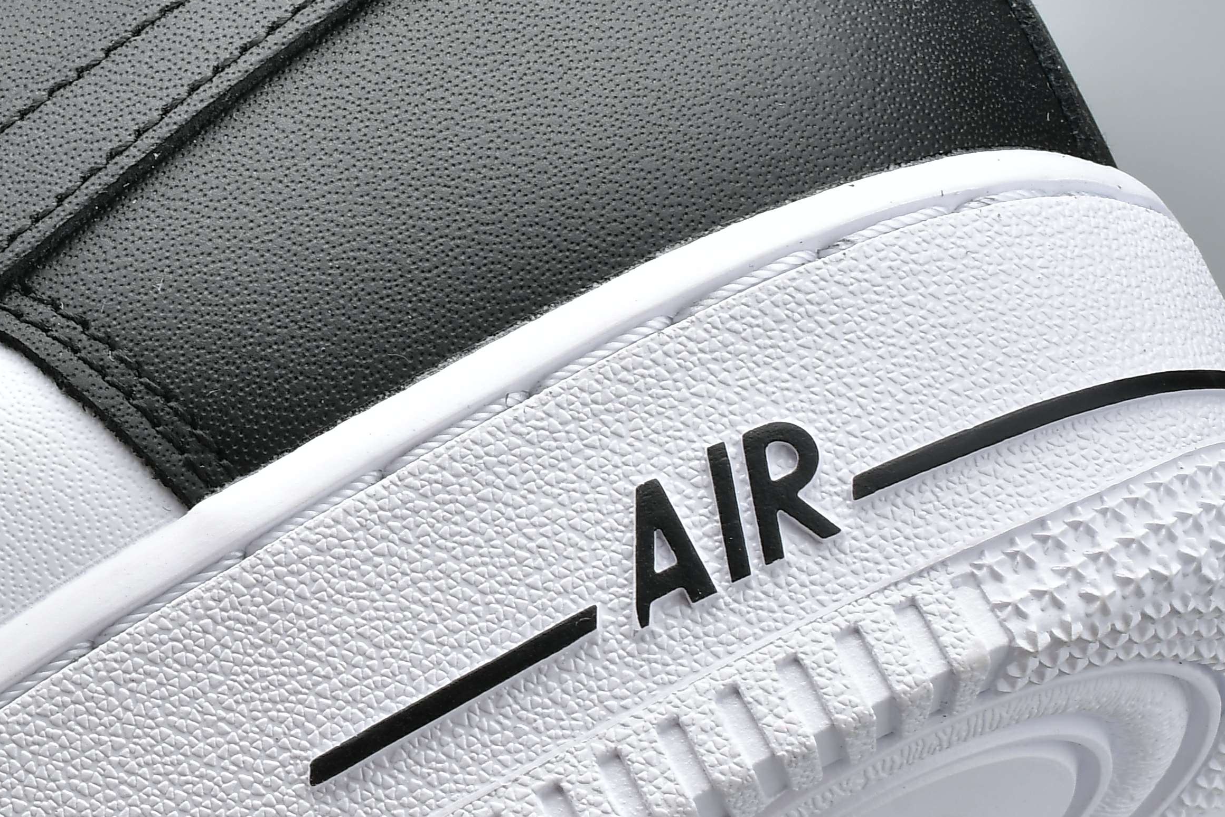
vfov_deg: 7.6
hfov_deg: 11.2
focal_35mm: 180
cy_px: 538
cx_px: -208
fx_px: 6125
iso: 100
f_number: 16
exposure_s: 1/100
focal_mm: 50
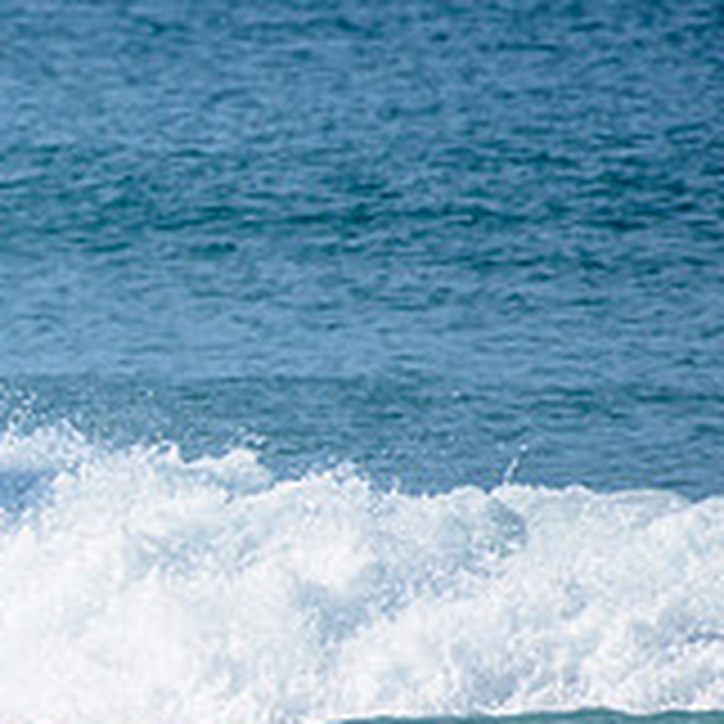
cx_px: -562
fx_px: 36133
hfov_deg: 1.1
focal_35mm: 1527
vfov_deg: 1.1
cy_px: 434
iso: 200
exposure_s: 1/2500
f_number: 5.6
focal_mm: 500
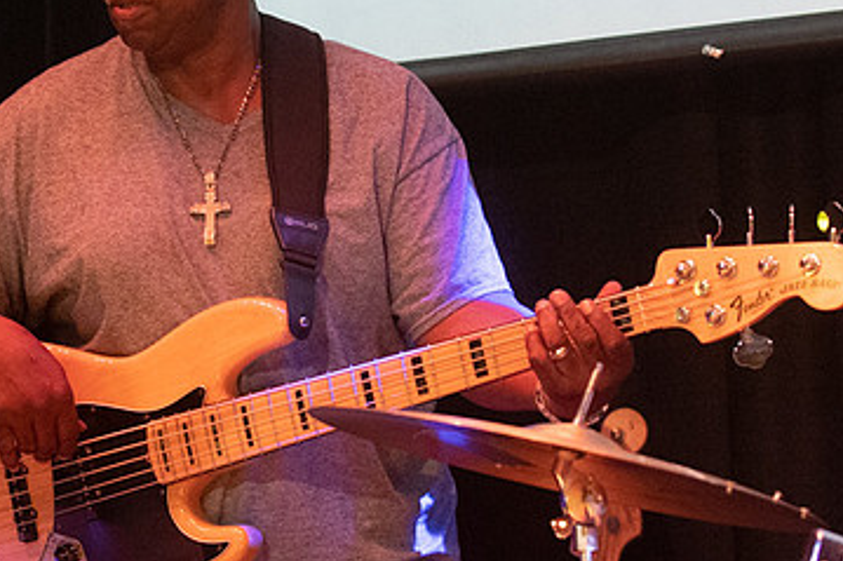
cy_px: 187
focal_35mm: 194
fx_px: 4541
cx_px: 257
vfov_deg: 7.1
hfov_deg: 10.6
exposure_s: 1/160
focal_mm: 70
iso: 3200
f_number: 3.2
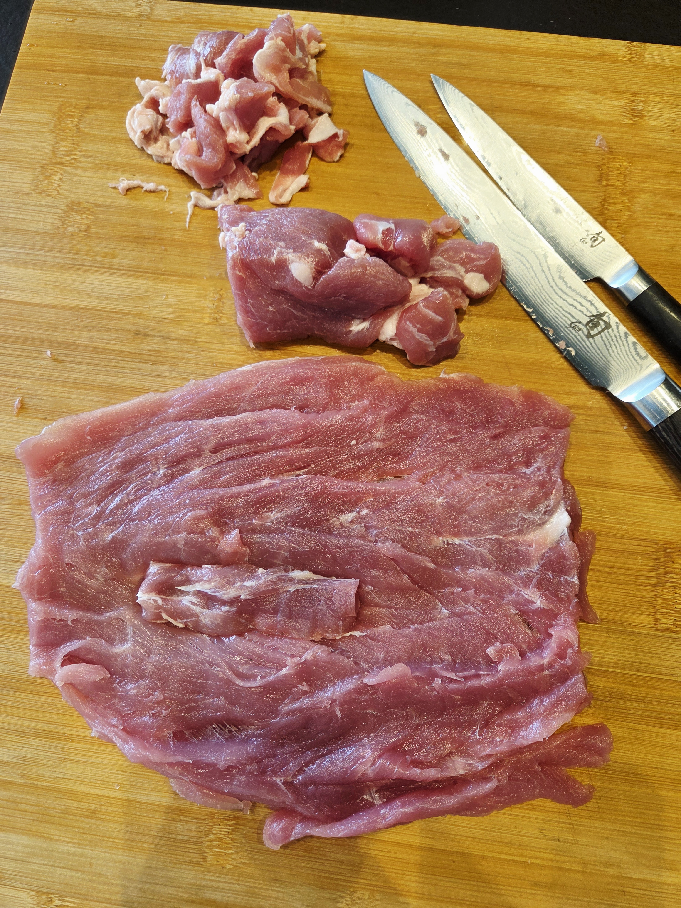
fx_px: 603
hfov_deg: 58.9
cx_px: 340
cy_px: 454
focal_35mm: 23
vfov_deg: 73.9
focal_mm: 5.4
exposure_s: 1/101
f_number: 1.8
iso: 64
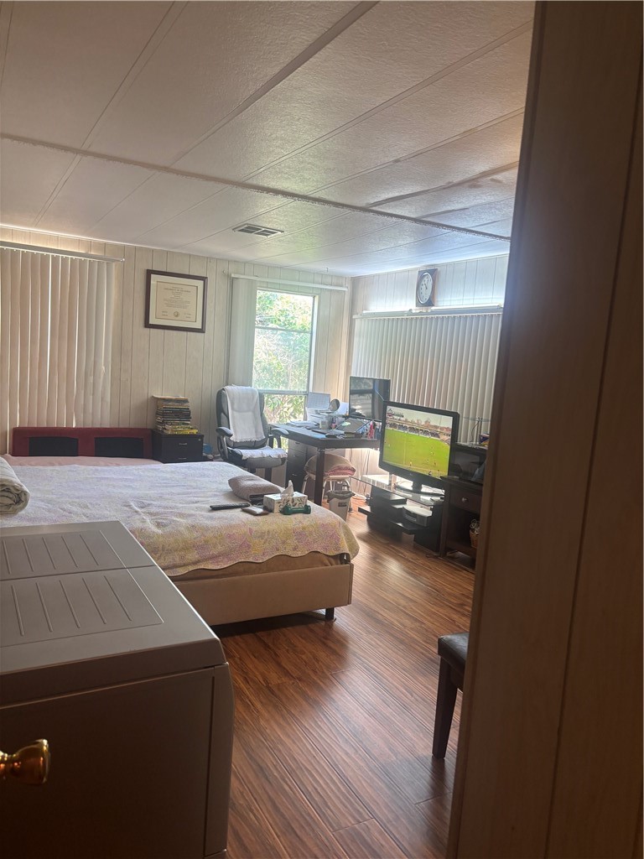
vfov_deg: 67.3
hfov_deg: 53.1
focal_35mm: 26
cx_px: 322
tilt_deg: -6.5
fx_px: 645
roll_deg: -4.6
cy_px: 430
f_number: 1.6
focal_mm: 5.96
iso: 125
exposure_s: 1/60
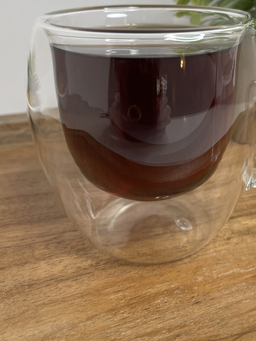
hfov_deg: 34.6
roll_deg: -0.1
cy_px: 88
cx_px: 185
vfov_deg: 44.4
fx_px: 404
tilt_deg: -17.3
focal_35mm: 41
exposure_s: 1/120
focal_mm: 5.1
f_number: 1.6
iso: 64
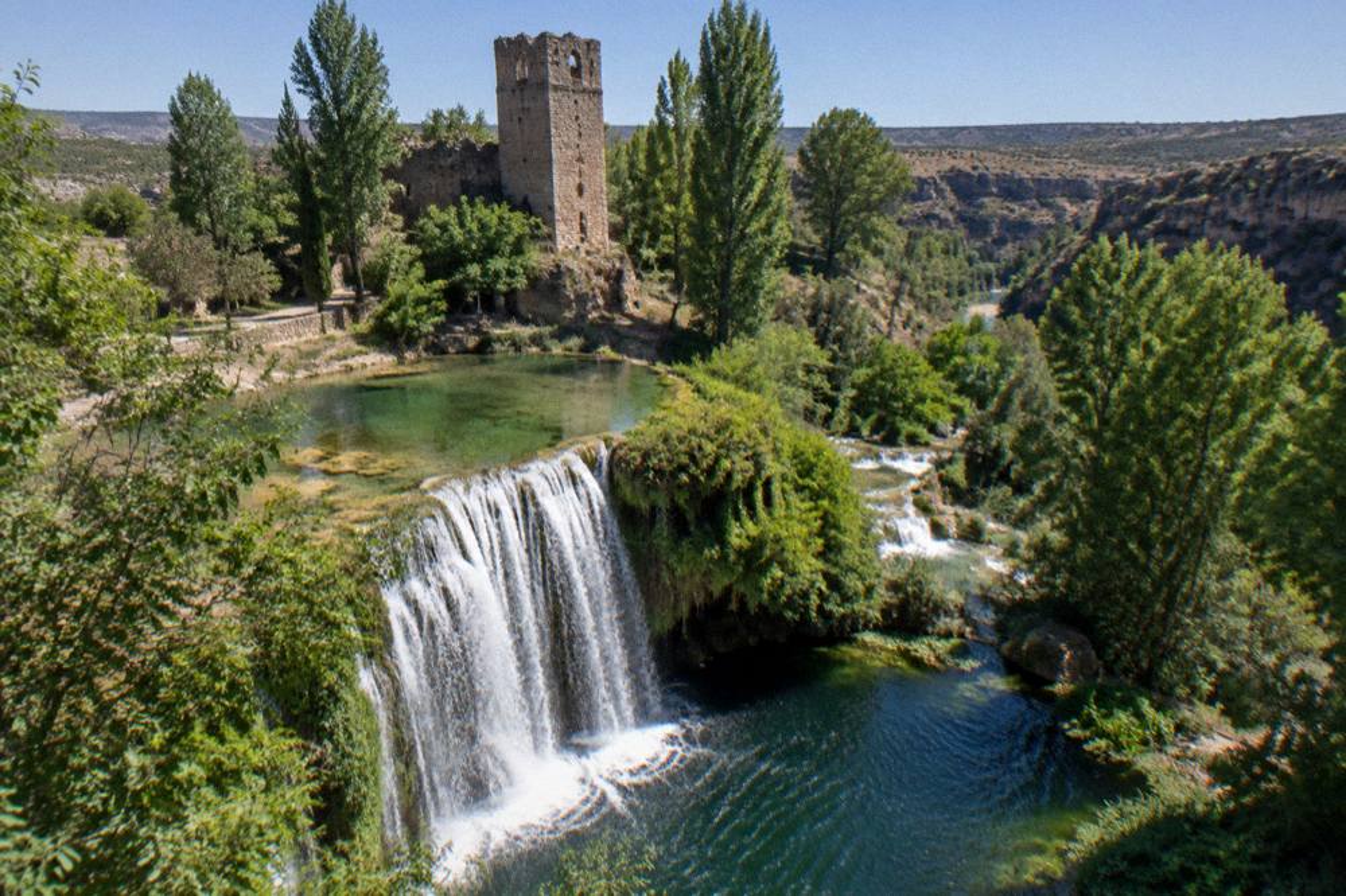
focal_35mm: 35
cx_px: 673
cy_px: 448
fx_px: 1308
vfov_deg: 37.8
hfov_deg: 54.5
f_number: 10
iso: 800
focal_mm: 35
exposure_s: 1/160
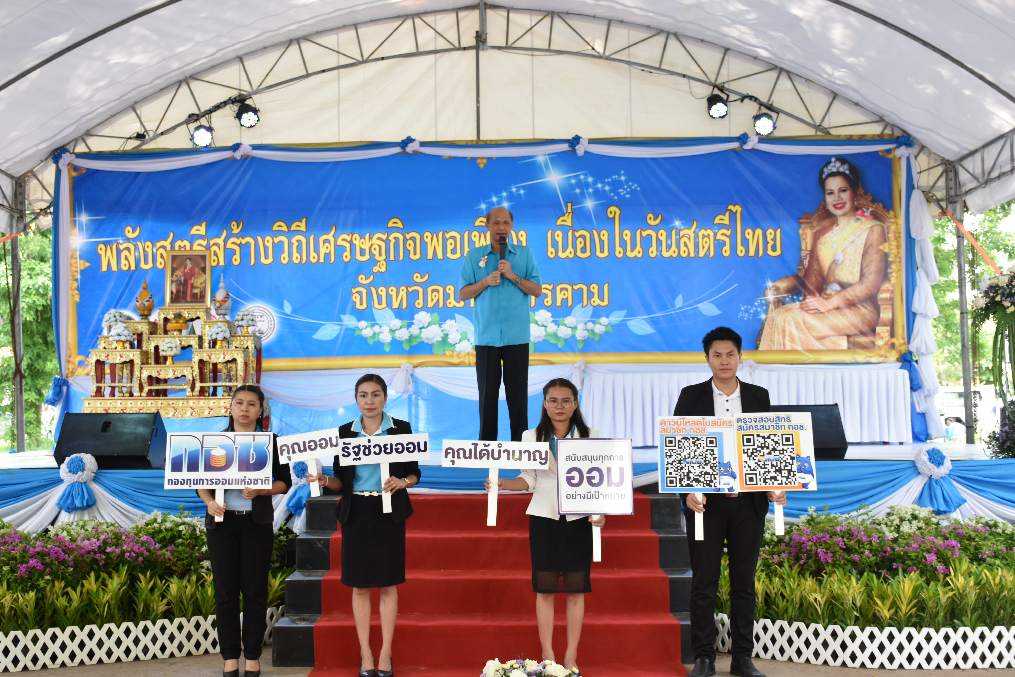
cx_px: 508
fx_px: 1269
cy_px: 338
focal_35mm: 45
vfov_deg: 29.9
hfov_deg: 43.6
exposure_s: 1/125
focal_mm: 30
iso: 400
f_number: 5.6
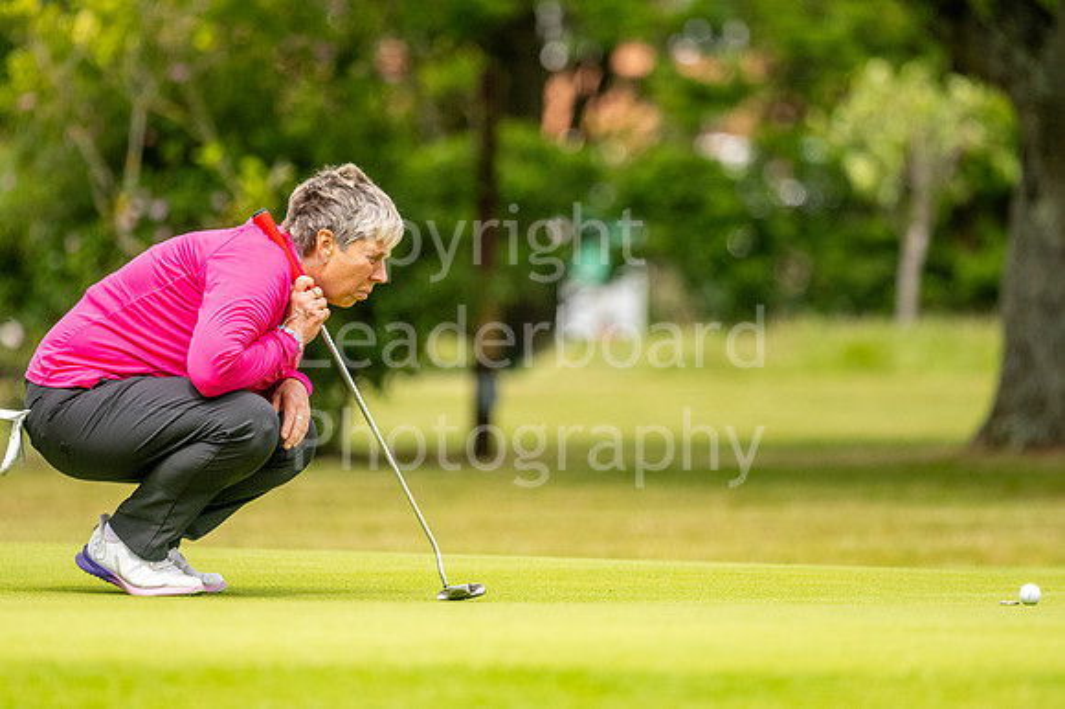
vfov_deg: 3.1
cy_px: 354
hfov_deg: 4.6
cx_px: 532
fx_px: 13304
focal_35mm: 450
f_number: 4
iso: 500
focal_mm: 300
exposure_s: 1/3200
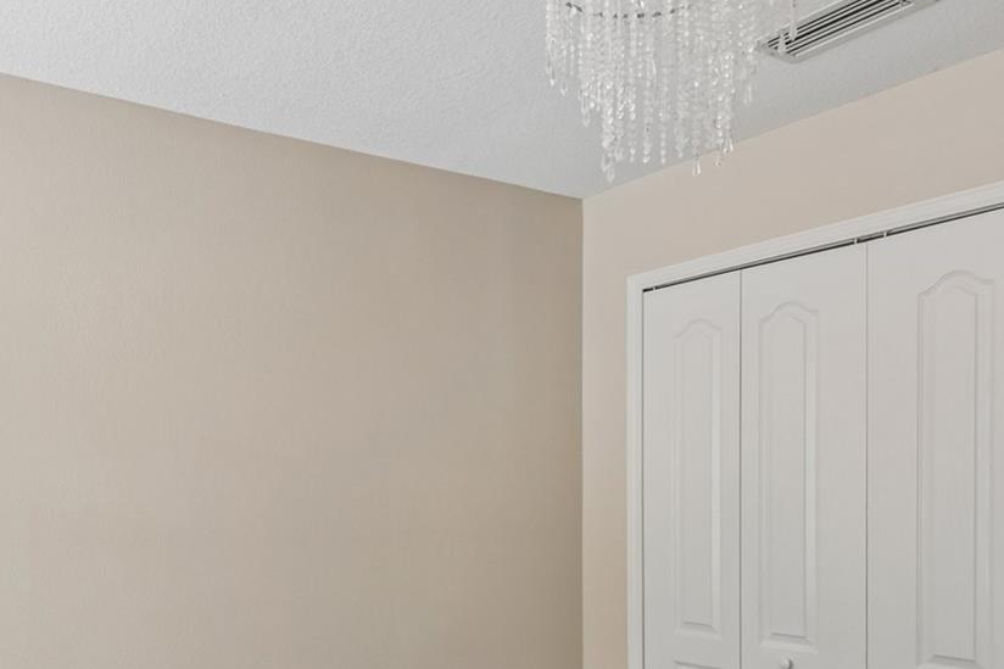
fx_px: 920
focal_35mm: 33
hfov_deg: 54.2
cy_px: 514
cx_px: 234
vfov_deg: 38.7
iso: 400
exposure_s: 1/60
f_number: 8
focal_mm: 17
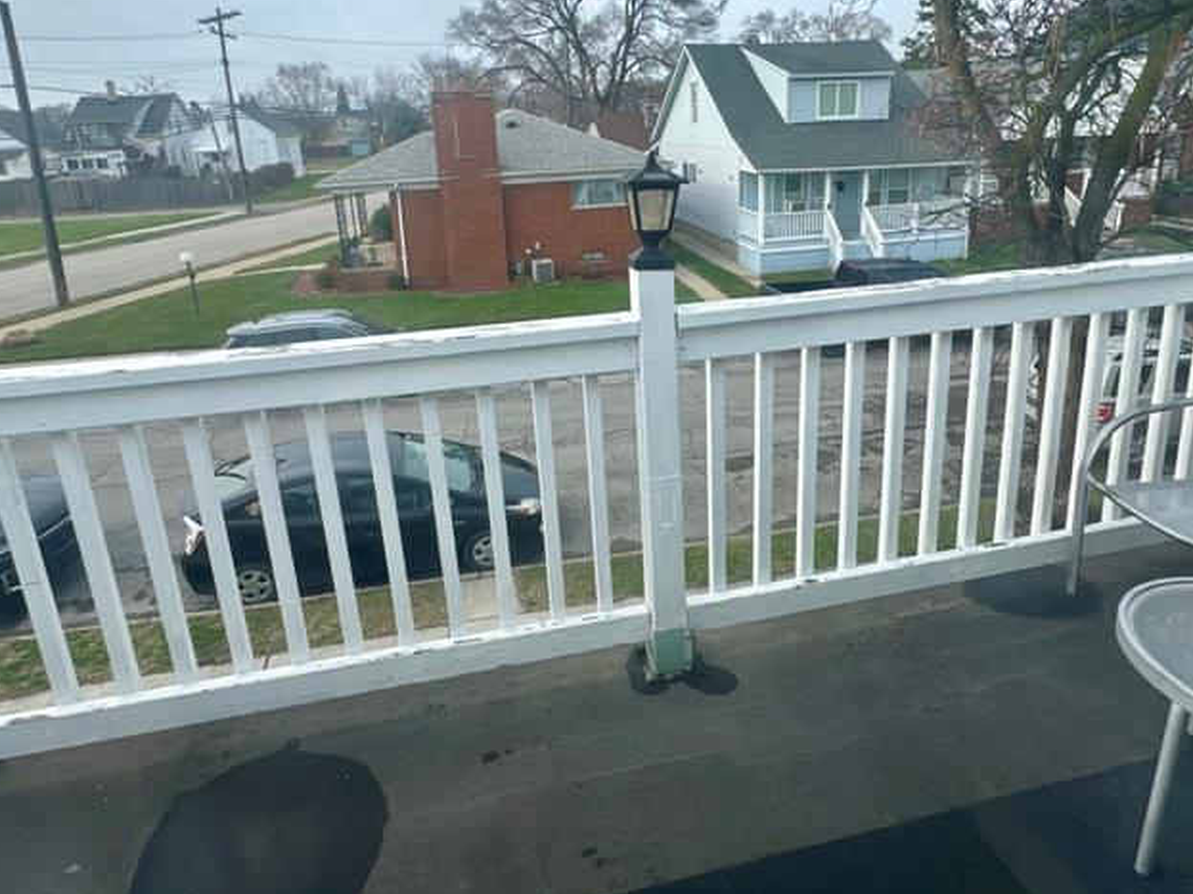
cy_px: 337
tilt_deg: -16.1
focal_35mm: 23
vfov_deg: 58.2
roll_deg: +2.5
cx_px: 613
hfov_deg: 73.9
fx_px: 793
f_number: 2.2
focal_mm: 2.22
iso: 40
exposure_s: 1/812
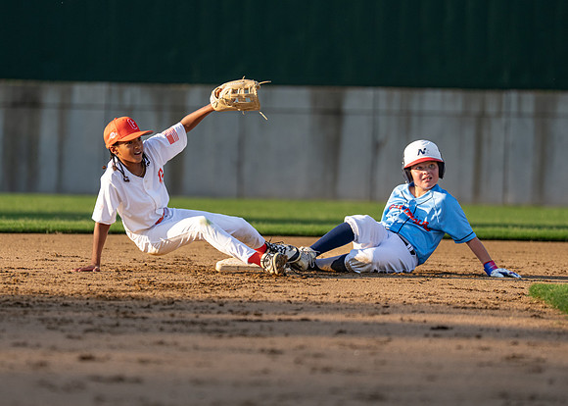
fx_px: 5609
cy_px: 225
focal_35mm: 348
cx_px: 231
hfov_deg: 5.8
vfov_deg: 4.1
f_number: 2.8
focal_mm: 200
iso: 320
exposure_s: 1/3200
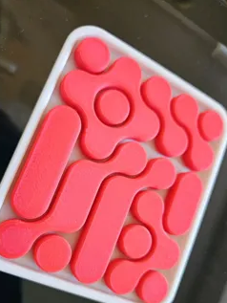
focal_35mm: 29
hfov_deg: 48.1
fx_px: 253
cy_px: 189
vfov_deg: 60.8
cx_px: 99
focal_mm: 5.4
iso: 800
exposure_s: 1/100
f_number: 1.8
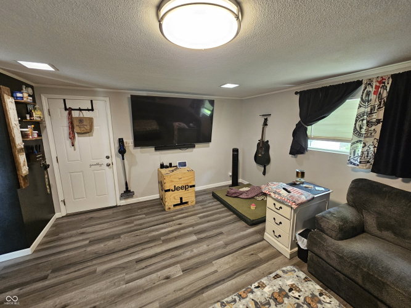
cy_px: 154
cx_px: 206
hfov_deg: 106.2
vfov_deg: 89.9
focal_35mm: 13
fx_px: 154
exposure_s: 1/60
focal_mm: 2.2
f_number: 2.2
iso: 320
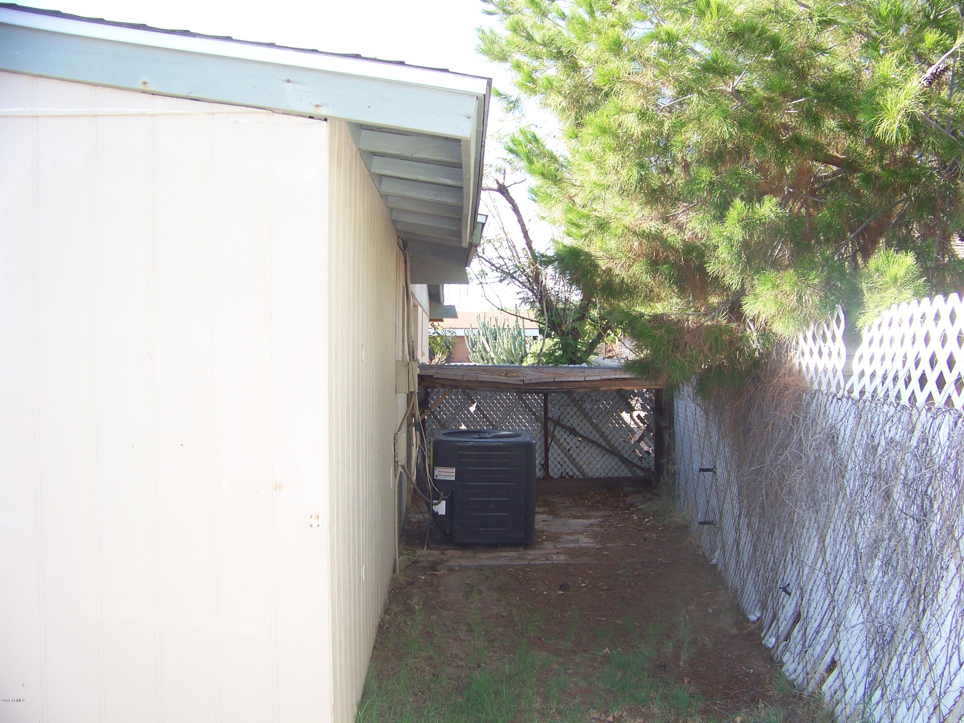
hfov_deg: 51.4
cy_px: 362
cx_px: 482
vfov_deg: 39.7
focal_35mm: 36
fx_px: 1003
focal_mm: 5.85
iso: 64
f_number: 2.8
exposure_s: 1/125
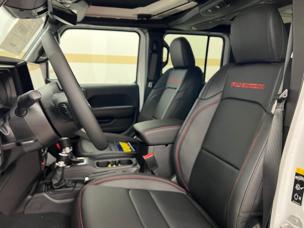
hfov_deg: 67.3
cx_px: 152
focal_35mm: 26
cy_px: 114
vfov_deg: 53.1
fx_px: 228
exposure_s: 1/40
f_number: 1.5
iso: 400
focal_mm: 5.7
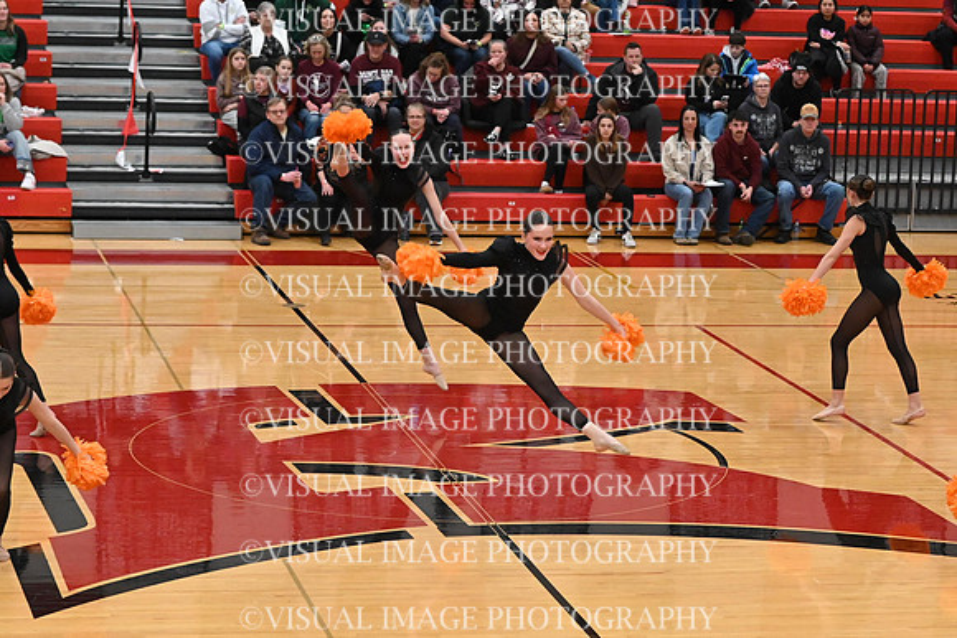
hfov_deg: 19.5
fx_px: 2792
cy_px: 319
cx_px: 478
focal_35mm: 105
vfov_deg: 13.0
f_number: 4
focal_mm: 70
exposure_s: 1/400
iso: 8000
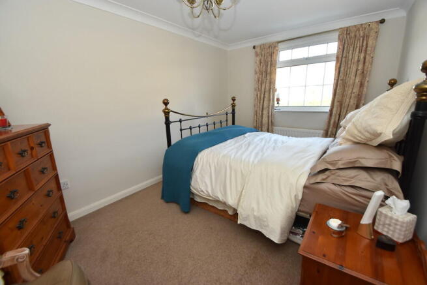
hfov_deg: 100.4
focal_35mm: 15
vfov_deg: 77.4
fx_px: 178
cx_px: 214
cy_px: 142
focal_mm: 10
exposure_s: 1/125
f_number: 5.6
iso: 720
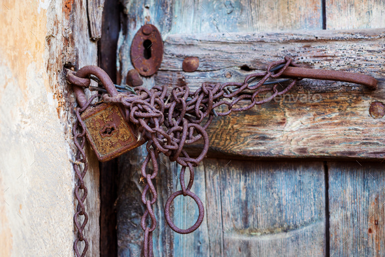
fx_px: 909
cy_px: 128
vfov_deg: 16.1
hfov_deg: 23.9
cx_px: 192
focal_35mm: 85
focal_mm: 85
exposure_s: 1/320
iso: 640
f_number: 5.6
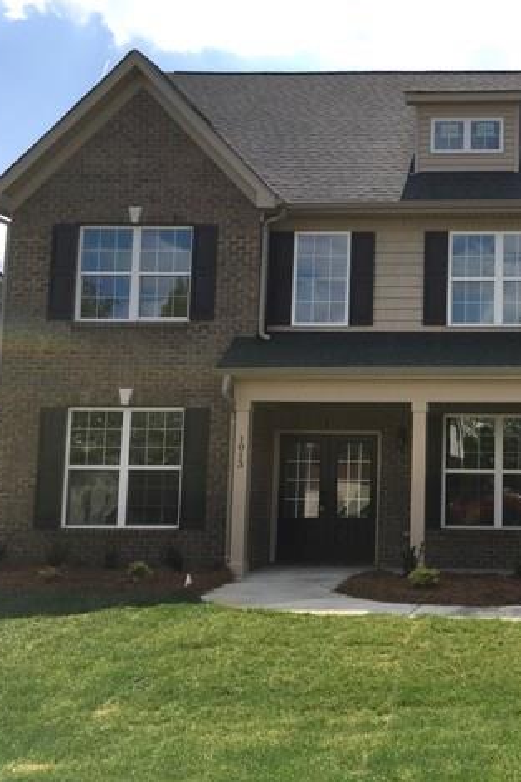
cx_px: 506
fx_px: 890
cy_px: 385
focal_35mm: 41
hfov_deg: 30.6
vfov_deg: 47.4
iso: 25
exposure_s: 1/1282
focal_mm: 4.15
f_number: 2.2
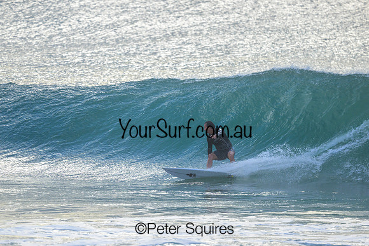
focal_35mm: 800
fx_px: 8202
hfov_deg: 2.6
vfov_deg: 1.7
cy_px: 123
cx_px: 184
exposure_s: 1/2500
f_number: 6.3
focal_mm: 800
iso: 900
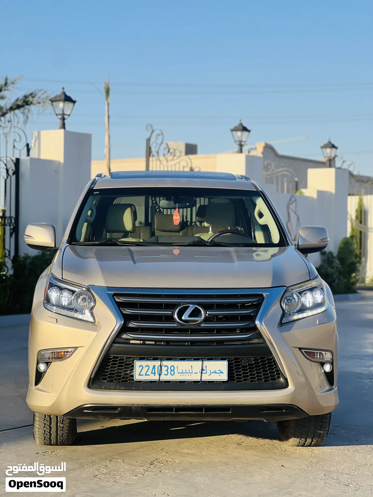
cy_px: 248
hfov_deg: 19.1
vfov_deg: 25.3
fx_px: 1106
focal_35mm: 77
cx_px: 186
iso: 32
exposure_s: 1/391
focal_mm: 9
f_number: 2.8
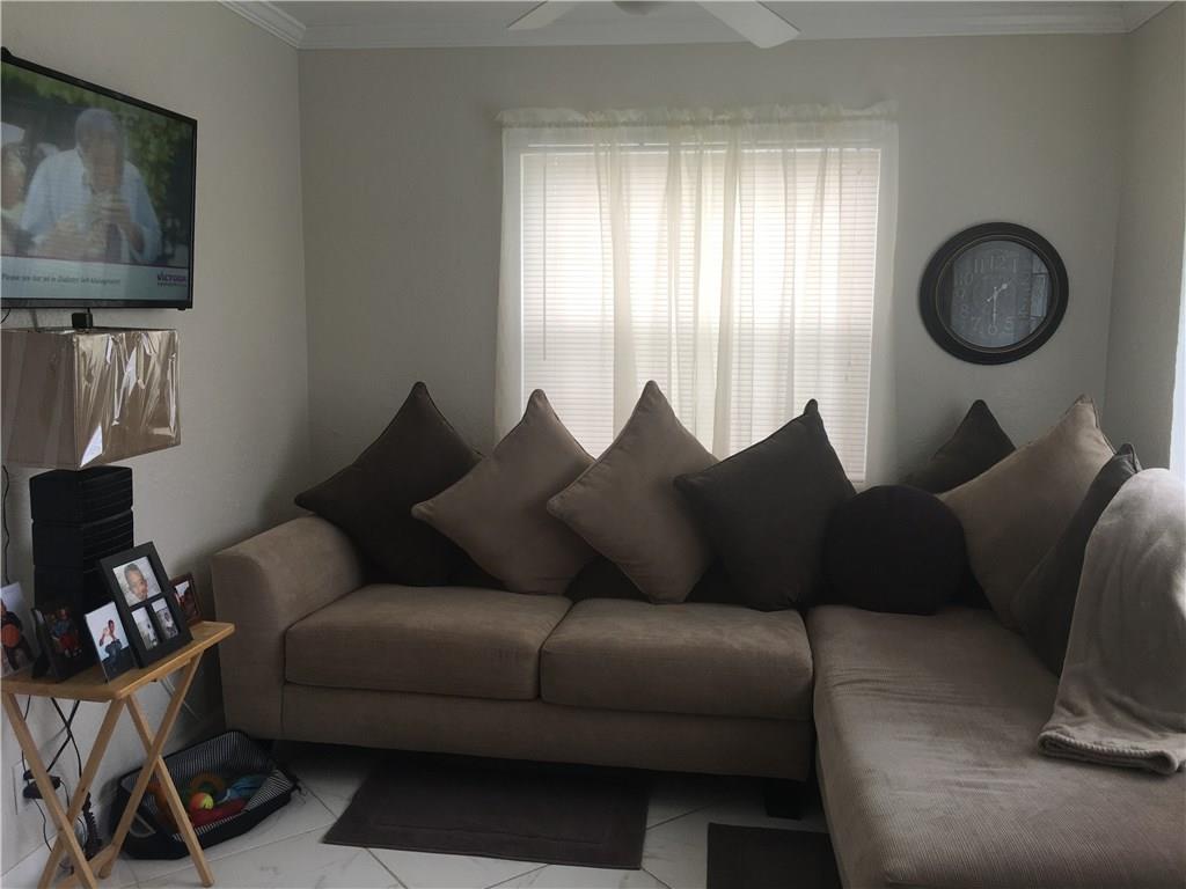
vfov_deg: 48.2
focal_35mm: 29
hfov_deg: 61.7
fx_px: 994
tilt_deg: -6.3
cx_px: 593
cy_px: 444
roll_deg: -0.3
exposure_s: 1/50
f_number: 2.2
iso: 32
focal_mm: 4.15
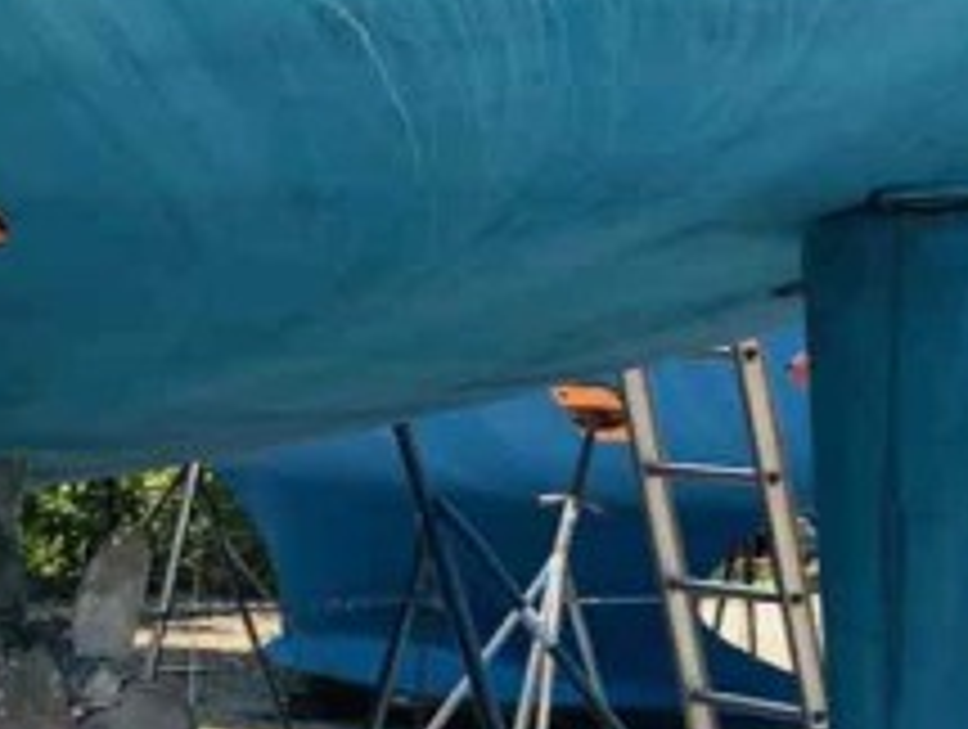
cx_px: 99
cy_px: 716
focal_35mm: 104
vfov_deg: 14.1
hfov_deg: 18.6
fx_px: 2913
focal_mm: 3.99
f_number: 1.8
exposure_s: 1/505
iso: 20
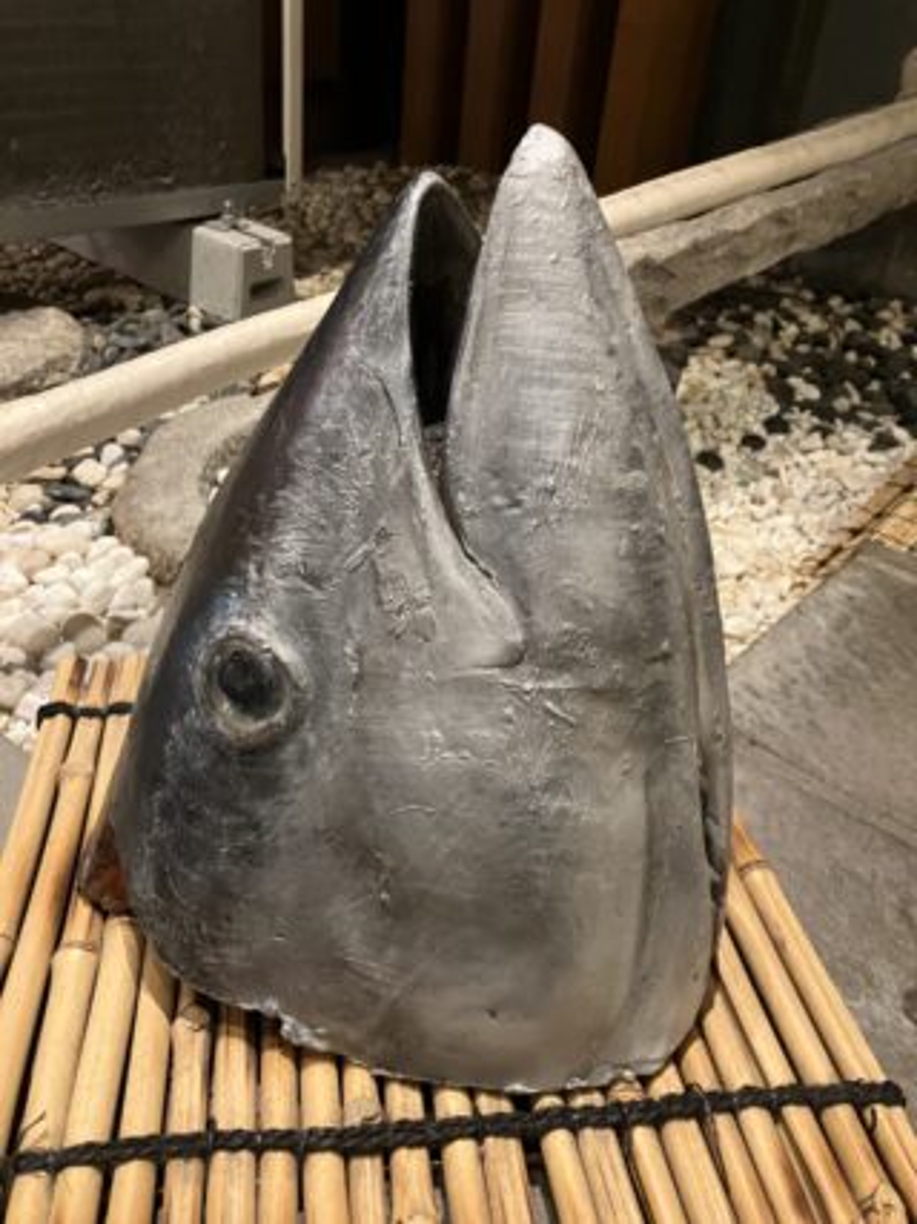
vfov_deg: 63.5
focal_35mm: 28
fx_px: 989
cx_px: 458
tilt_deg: -32.8
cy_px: 612
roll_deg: -6.8
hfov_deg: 49.7
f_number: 1.8
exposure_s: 1/33
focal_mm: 3.99
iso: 400
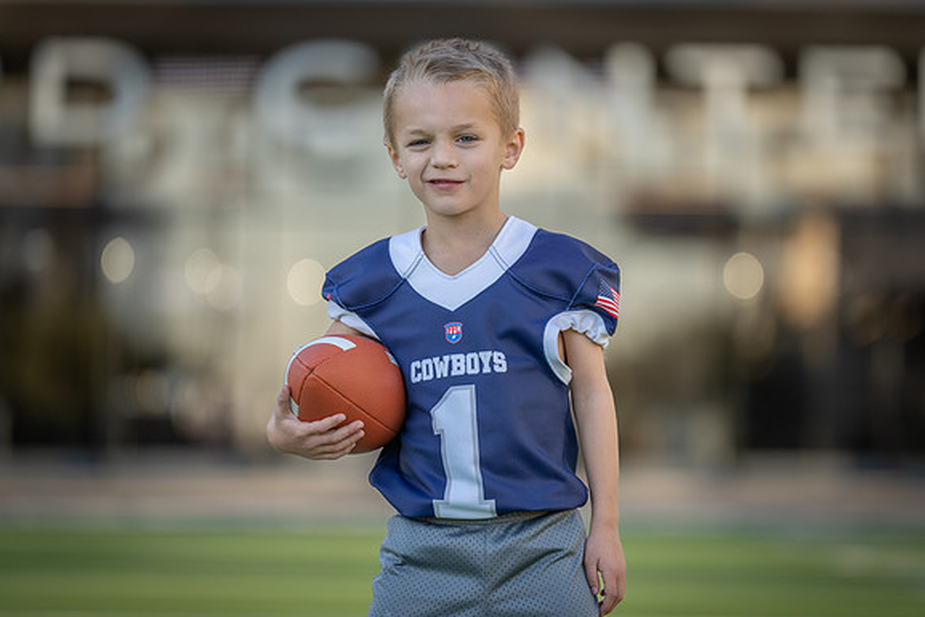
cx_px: 507
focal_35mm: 214
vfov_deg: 6.4
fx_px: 5500
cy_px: 303
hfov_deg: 9.6
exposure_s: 1/400
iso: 100
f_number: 2.8
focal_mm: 185
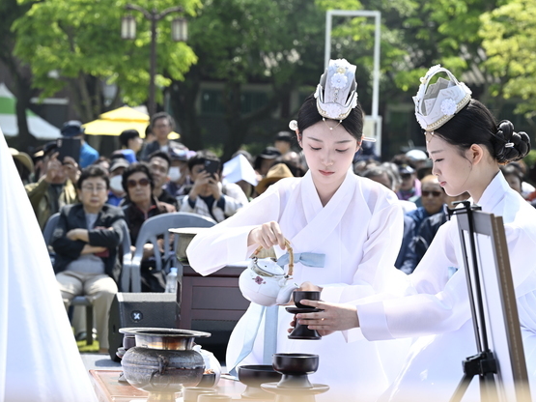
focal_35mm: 147
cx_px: 284
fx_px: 2276
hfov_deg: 13.4
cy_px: 201
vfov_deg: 10.1
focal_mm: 135
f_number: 9
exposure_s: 1/200
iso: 200
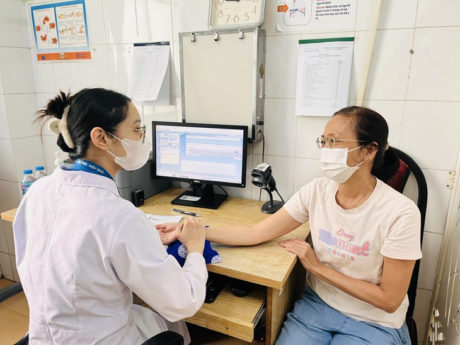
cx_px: 230
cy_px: 172
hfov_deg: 67.3
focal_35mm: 26
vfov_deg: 53.1
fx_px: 346
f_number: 1.6
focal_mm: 5.1
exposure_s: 1/50
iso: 80
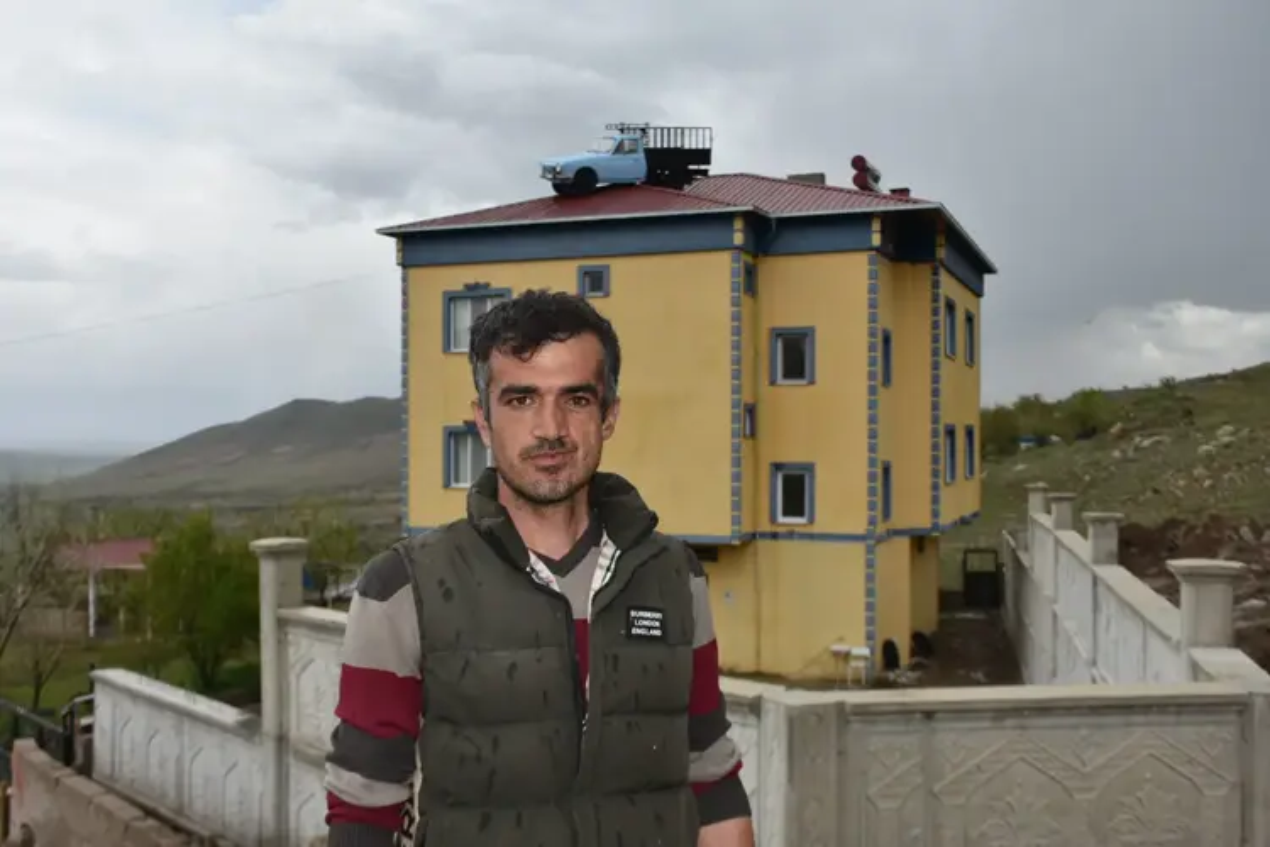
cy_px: 424
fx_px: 1270
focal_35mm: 36
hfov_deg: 53.1
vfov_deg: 36.9
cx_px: 635
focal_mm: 24
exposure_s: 1/250
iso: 100
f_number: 7.1
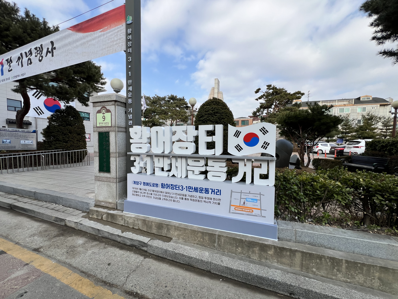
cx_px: 199
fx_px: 149
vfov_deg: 89.9
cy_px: 150
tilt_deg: -3.1
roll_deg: -0.9
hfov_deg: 106.2
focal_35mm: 13
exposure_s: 1/889
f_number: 1.8
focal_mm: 1.57
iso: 32
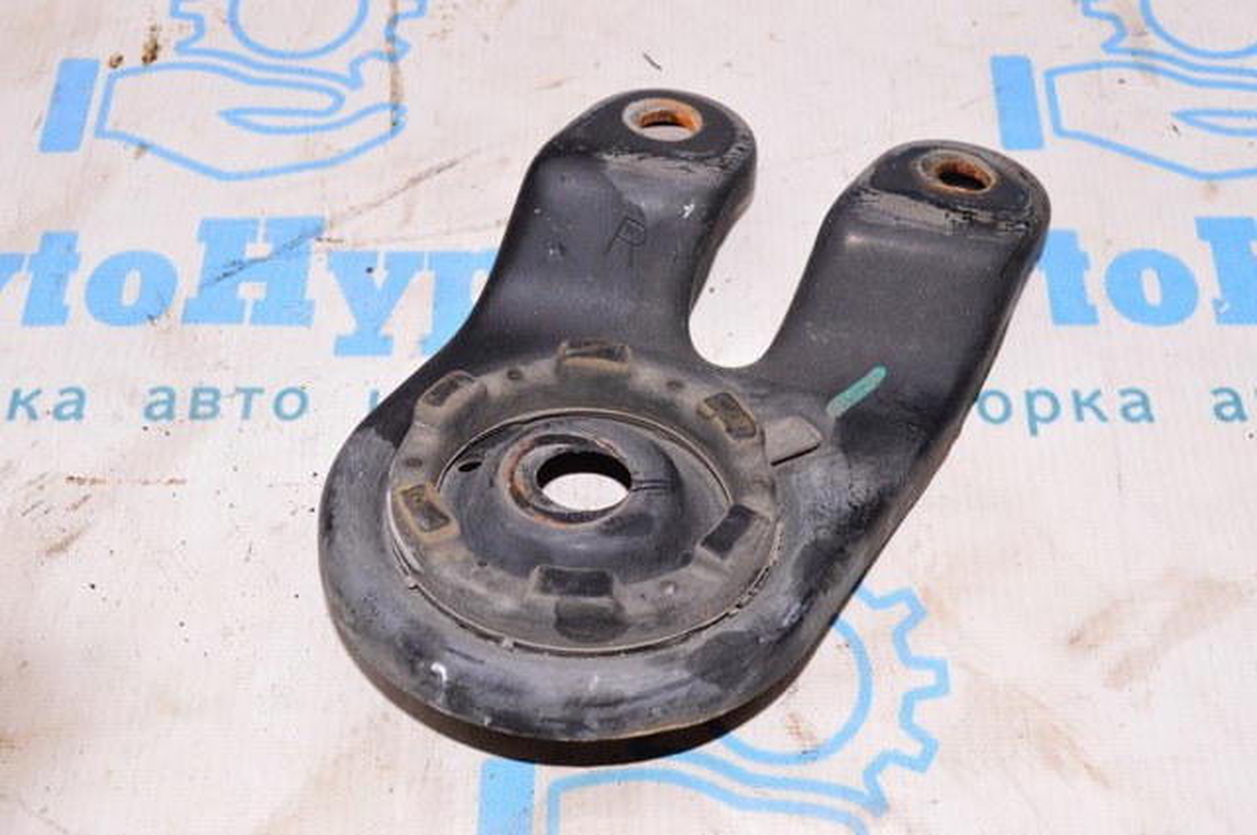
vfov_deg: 28.9
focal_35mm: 46
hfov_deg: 42.4
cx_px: 628
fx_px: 1622
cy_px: 418
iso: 1600
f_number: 8
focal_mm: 31
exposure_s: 1/160
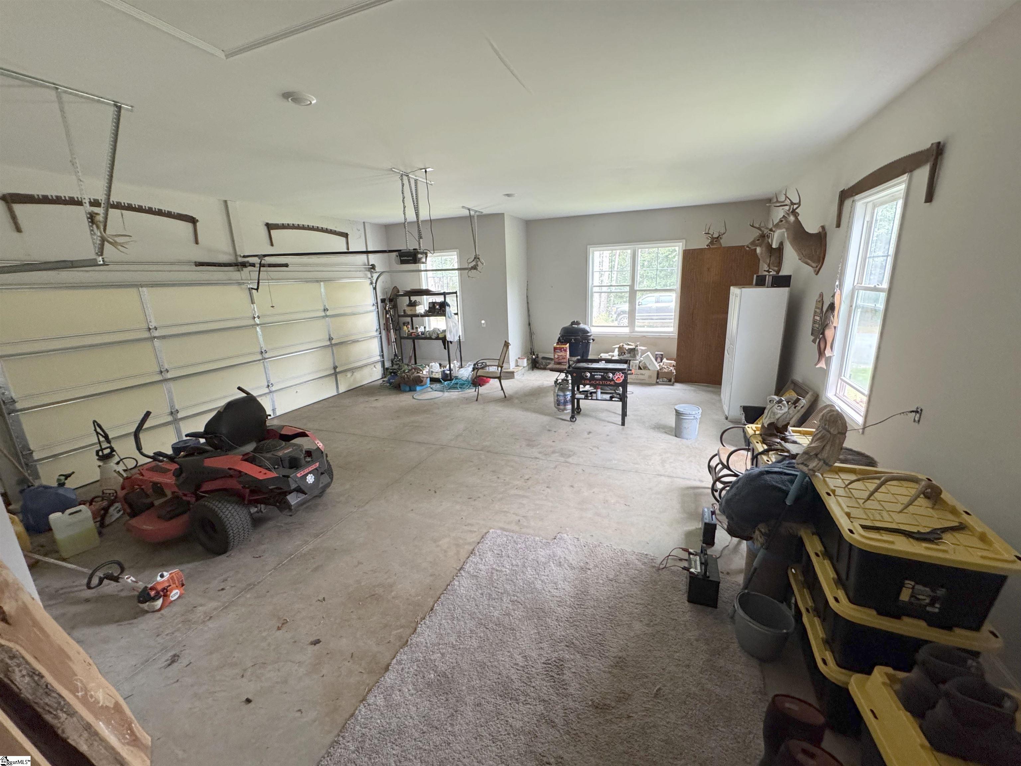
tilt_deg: -13.6
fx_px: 413
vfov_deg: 85.7
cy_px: 383
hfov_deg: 102.1
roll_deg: +3.1
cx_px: 510
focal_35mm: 14
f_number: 2.2
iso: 320
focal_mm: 2.22
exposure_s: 1/79
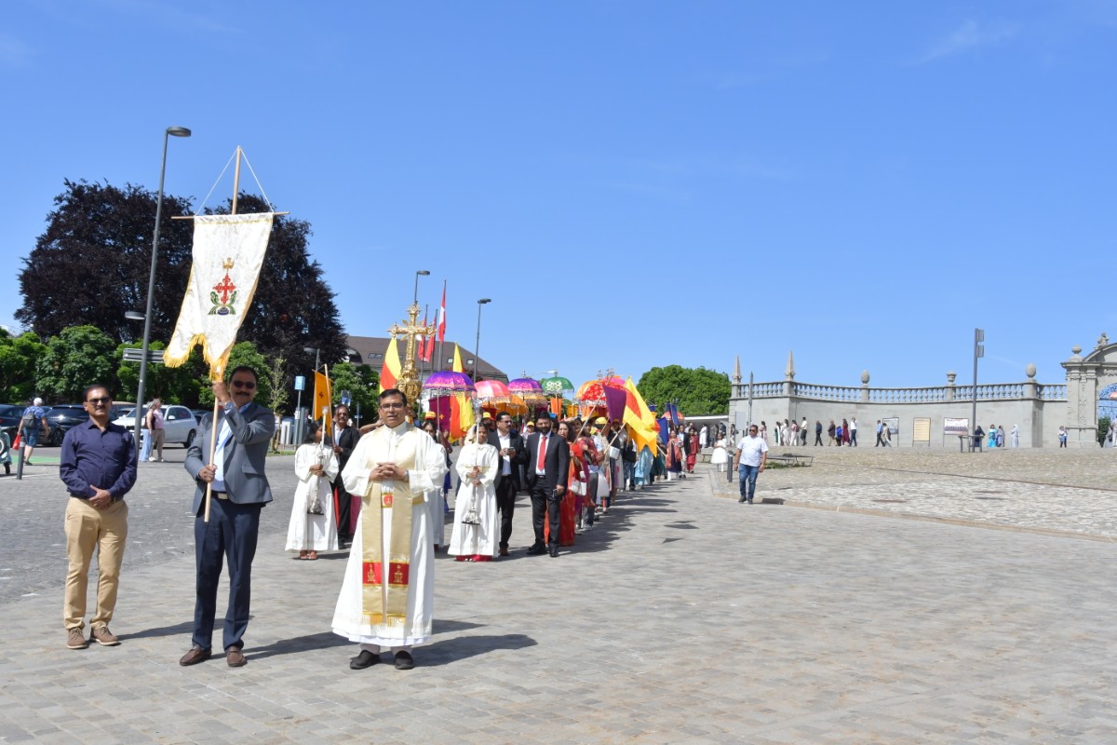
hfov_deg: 49.6
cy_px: 372
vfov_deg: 34.2
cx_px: 558
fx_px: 1210
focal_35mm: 39
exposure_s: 1/800
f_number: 10
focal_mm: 26
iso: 560
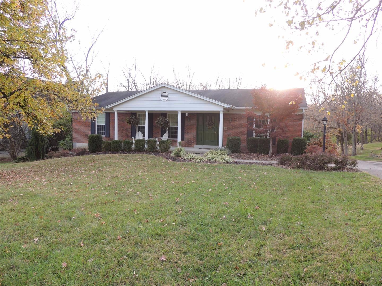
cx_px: 191
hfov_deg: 71.6
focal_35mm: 24
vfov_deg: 56.8
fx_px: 265
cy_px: 143
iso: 100
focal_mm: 4.3
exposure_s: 1/100
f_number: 3
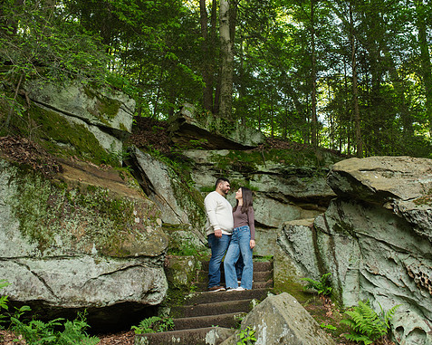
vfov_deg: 36.5
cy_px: 171
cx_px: 235
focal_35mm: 41
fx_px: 524
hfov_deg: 44.8
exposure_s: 1/320
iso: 1000
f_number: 3.5
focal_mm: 35
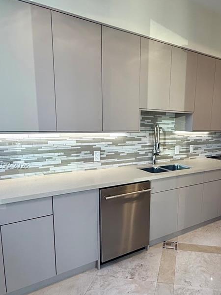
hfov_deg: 48.3
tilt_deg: -9.6
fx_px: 238
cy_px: 166
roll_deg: -2.0
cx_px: 158
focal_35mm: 28
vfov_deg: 63.2
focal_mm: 2.22
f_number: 2.2
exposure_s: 1/120
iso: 125
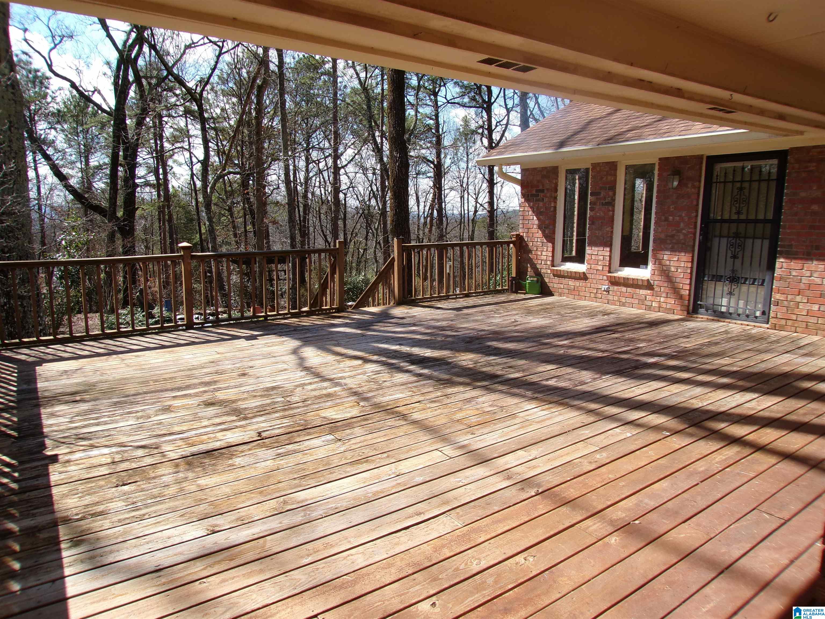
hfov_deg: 71.6
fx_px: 572
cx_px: 412
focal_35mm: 24
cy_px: 310
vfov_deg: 56.8
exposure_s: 1/320
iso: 100
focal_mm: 4.3
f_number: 4.4
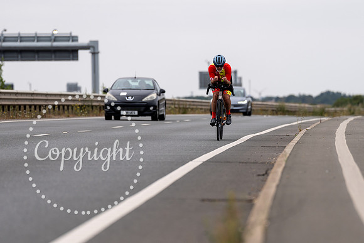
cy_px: 150
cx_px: 217
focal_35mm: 320
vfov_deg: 4.3
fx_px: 3235
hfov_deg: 6.4
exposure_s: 1/800
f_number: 3.5
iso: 100
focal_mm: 200
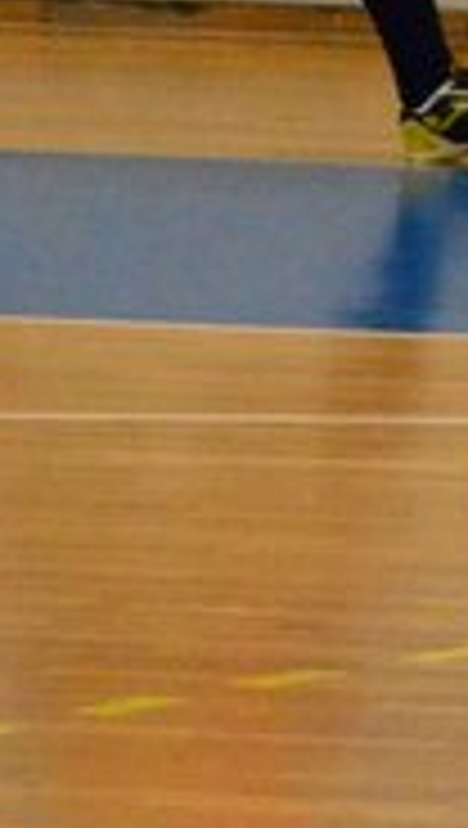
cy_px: 342
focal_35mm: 750
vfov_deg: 2.9
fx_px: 16486
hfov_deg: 1.6
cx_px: 1534
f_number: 5.6
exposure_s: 1/800
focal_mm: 110
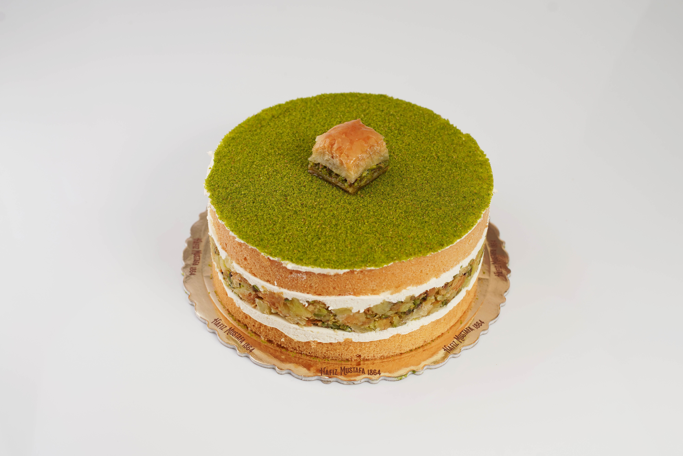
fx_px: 949
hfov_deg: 39.6
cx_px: 342
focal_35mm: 50
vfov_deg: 27.0
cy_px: 228
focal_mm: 50
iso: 250
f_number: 5.6
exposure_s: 1/100
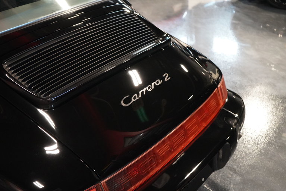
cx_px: 143
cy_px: 96
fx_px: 397
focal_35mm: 50
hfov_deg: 39.6
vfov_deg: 27.0
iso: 12800
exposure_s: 1/50
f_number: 4.5
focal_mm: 50
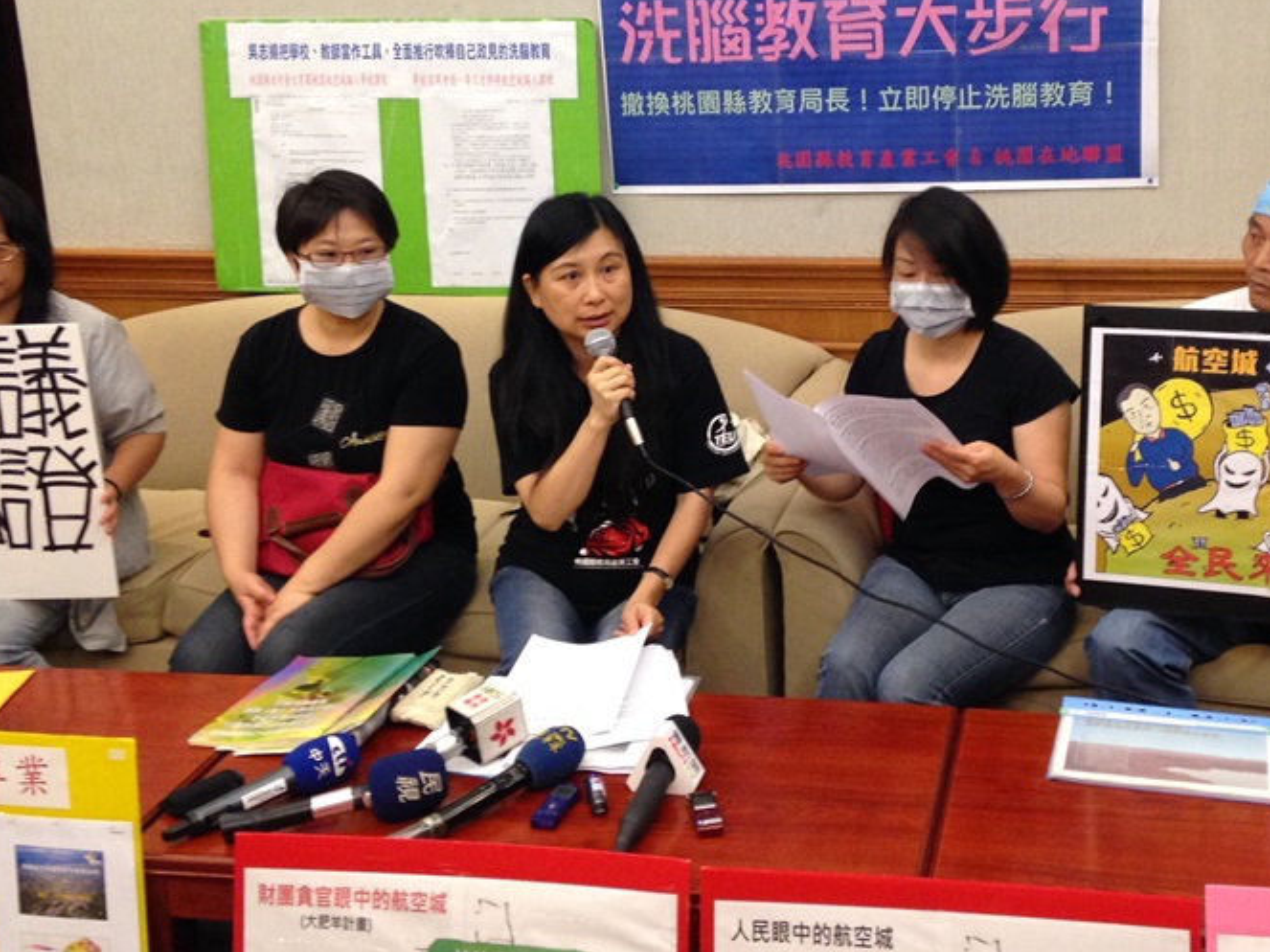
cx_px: 806
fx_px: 1871
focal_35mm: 51
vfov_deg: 28.4
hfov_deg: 37.2
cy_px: 343
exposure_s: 1/20
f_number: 2.4
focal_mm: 4.12
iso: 160
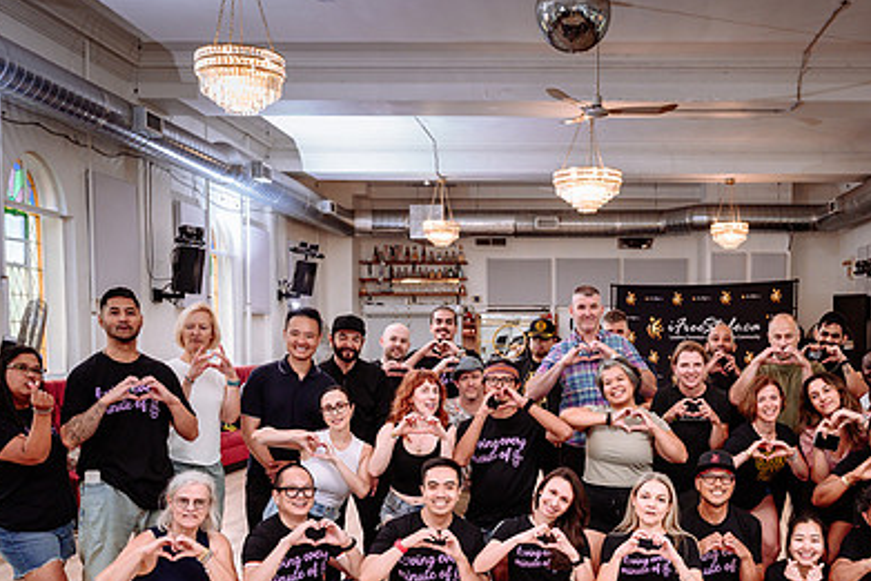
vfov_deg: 30.7
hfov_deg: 44.9
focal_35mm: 43
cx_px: 564
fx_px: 1041
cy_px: 439
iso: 1600
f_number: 3.2
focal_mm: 27.5
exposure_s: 1/250
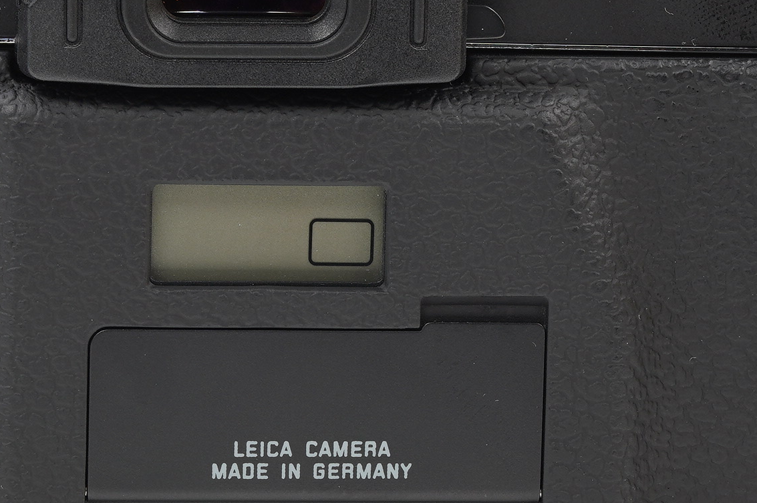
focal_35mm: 239
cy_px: 233
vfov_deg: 5.7
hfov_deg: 8.6
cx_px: 355
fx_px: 5020
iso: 200
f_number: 14
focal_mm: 90
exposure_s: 1/1.25
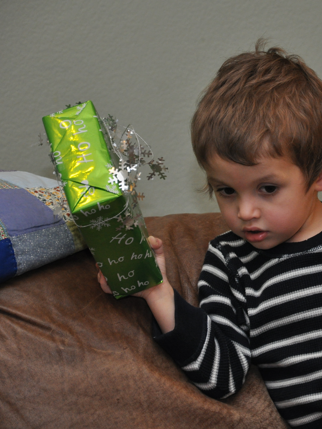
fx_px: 2837
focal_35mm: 229
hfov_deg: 6.5
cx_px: 280
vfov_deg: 8.7
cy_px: 214
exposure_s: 1/60
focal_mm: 105
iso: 800
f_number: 5.6
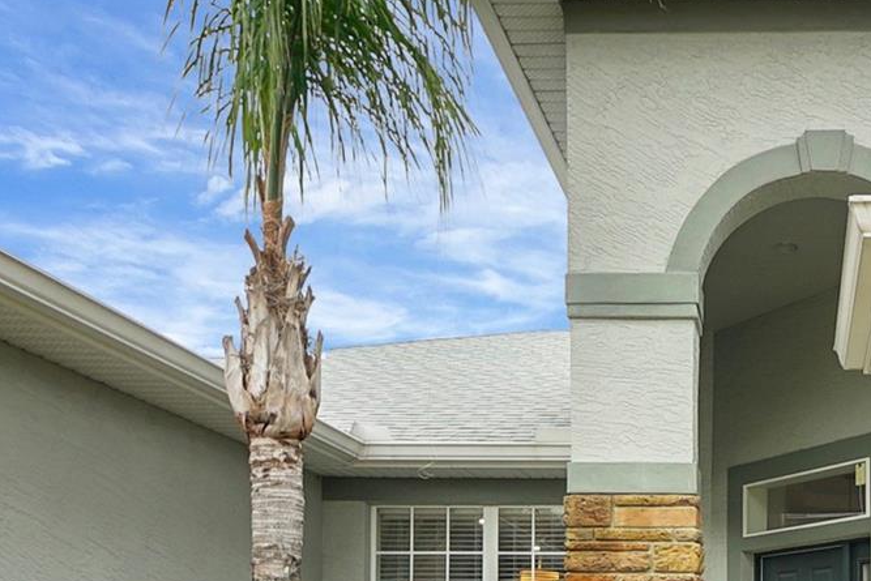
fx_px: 871
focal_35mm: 36
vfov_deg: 33.6
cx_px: 793
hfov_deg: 47.4
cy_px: 586
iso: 200
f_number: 8
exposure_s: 1/320
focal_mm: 10
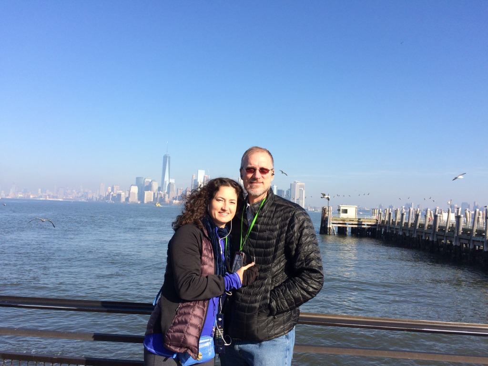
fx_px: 409
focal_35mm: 29
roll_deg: -0.4
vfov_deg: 48.2
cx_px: 244
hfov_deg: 61.7
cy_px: 183
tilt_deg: +1.3
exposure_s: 1/1786
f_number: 2.2
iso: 32
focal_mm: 4.15
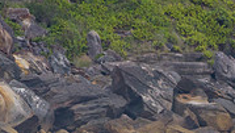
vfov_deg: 0.6
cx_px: 259
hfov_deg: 1.0
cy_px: 222
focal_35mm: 2078
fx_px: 12958
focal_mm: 500
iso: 360
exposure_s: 1/2000
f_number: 5.6
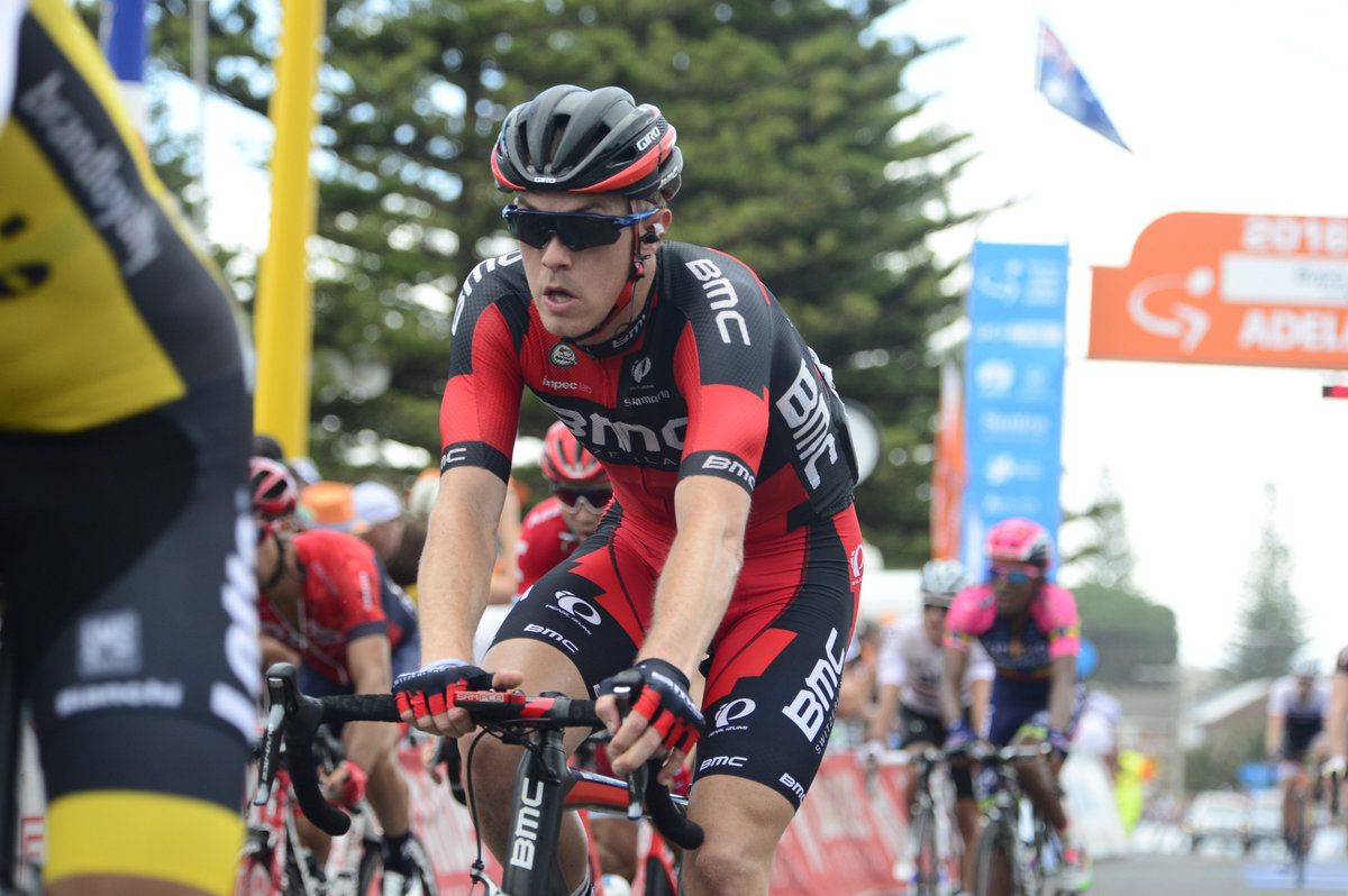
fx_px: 5986
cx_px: 674
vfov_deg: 8.6
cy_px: 448
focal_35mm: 160
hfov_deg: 12.8
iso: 1250
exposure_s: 1/1000
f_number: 6.3
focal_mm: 160
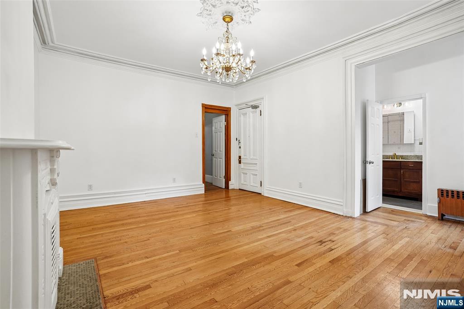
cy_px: 154
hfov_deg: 96.8
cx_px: 232
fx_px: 206
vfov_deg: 73.7
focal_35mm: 16
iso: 250
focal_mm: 16
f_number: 8
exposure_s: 1/30
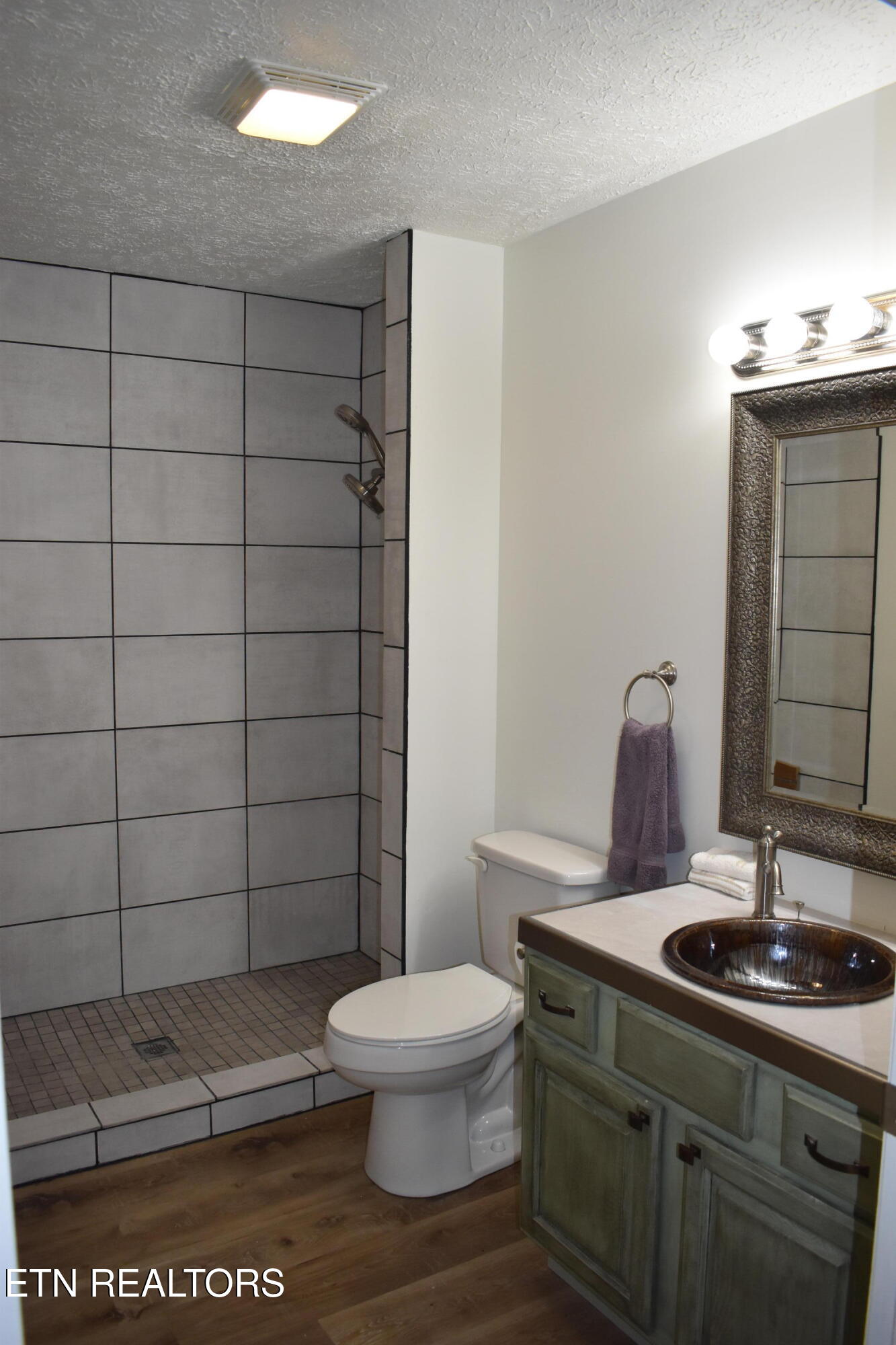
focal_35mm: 27
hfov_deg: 47.9
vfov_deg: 67.4
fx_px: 1008
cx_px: 448
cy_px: 672
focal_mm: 18
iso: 800
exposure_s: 1/200
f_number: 4.5
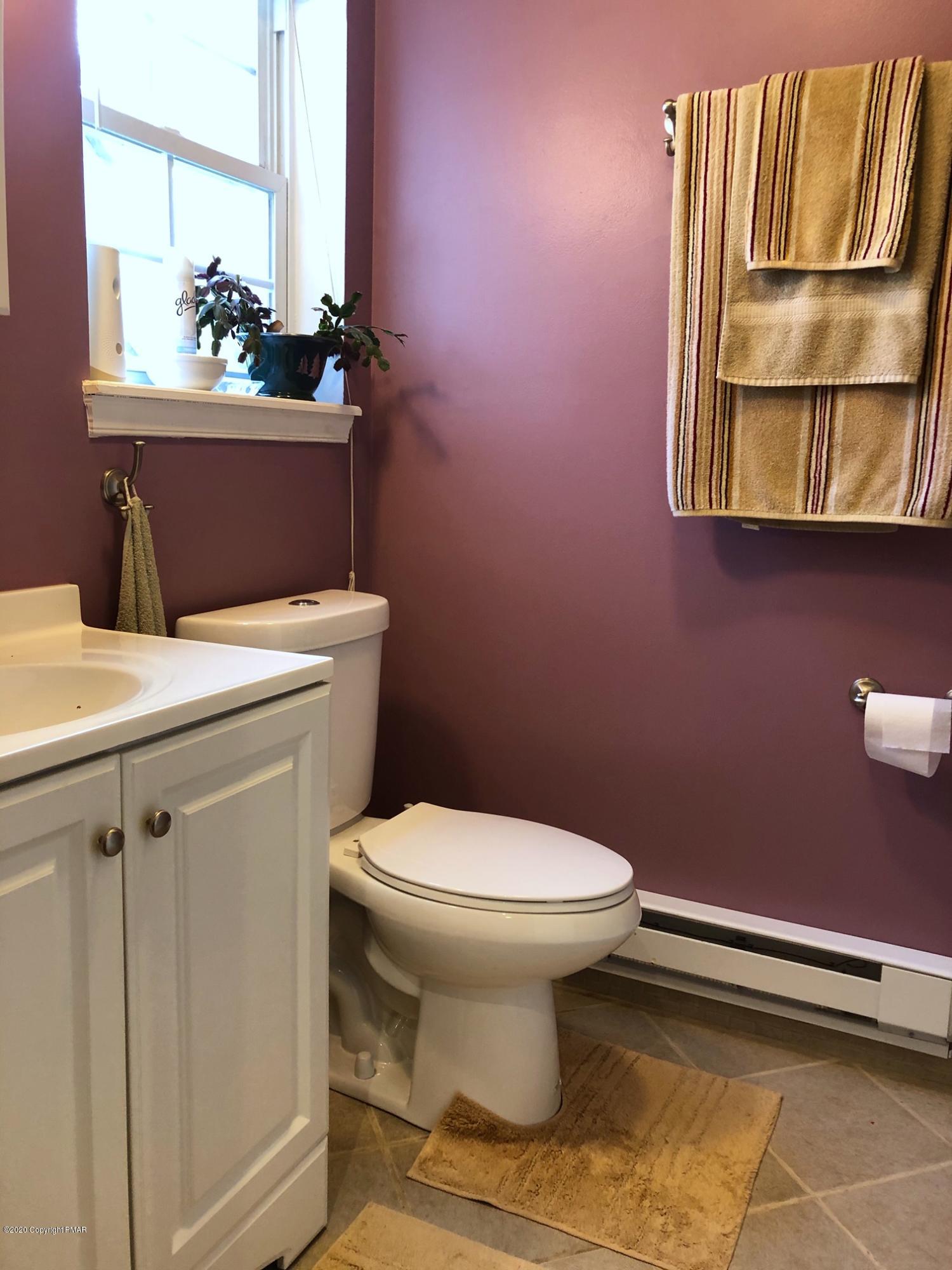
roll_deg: -1.7
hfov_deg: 49.7
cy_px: 635
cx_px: 476
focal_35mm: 28
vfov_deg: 63.4
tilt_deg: -8.8
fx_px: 1027
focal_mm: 3.99
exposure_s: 1/17
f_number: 1.8
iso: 40
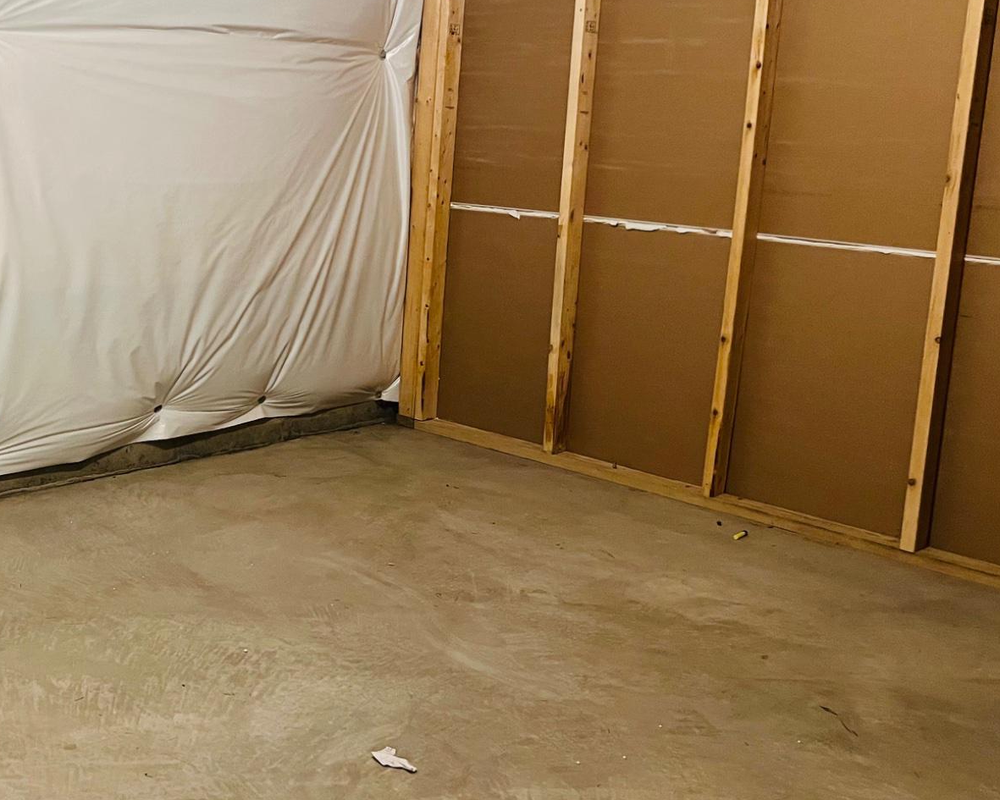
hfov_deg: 40.7
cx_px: 235
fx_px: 1302
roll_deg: -2.2
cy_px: 313
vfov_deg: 34.0
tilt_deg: -9.8
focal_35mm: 44
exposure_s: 1/60
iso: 400
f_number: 1.5
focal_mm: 5.7
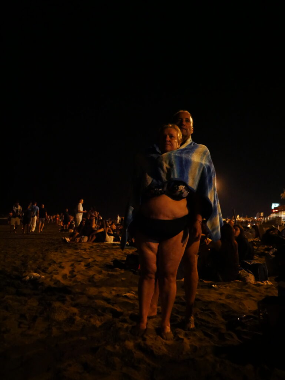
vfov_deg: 59.9
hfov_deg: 46.8
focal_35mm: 30
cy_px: 190
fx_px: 329
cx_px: 142
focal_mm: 15
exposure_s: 1/125
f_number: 1.7
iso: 6400
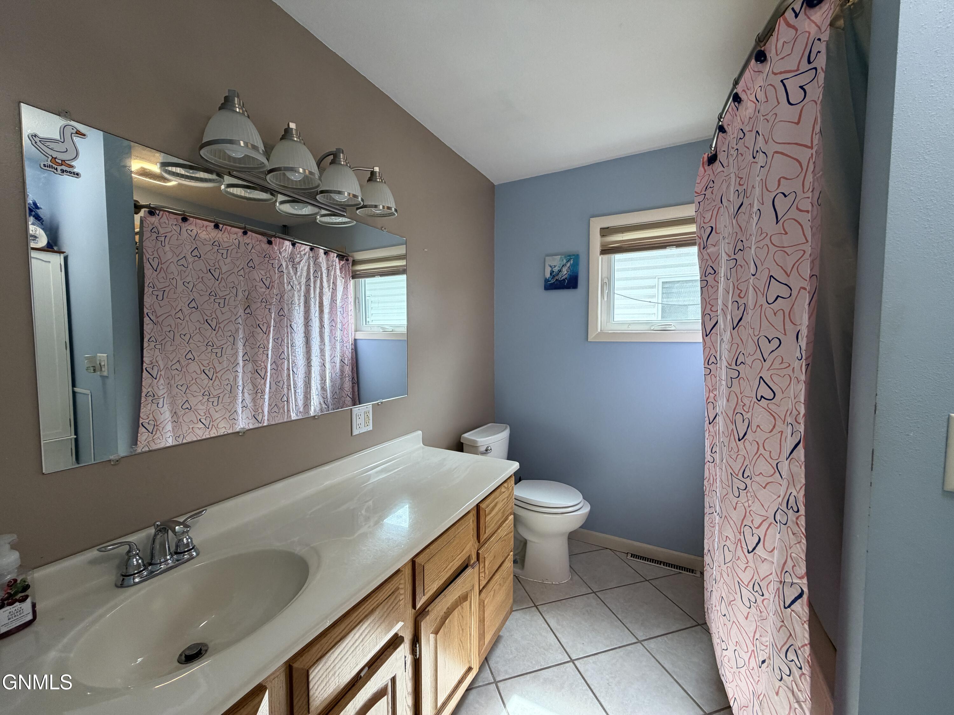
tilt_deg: -2.9
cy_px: 358
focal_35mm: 14
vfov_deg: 85.7
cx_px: 477
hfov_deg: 102.1
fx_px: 386
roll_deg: +0.3
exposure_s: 1/120
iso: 160
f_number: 2.2
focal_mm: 2.22
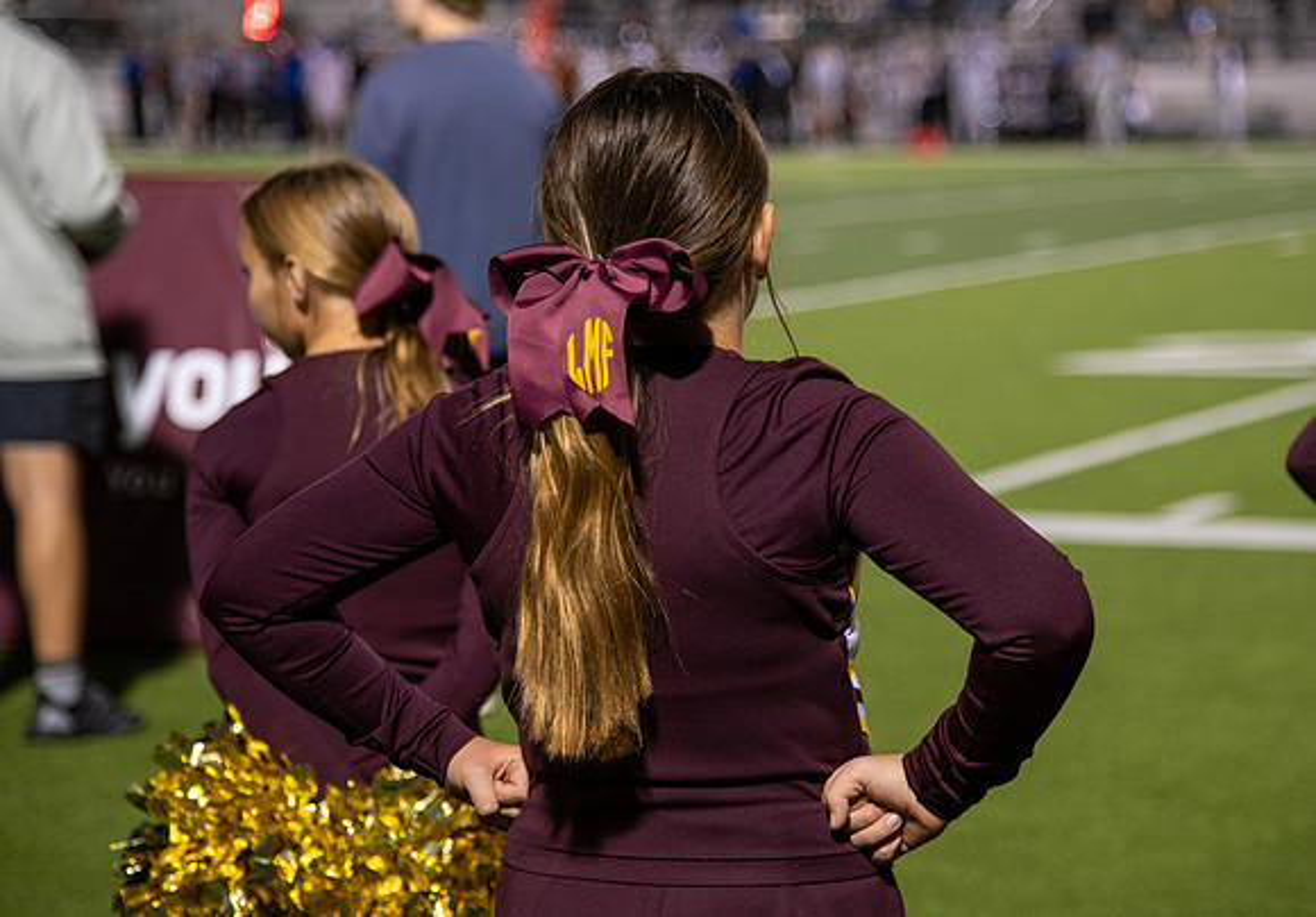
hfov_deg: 16.2
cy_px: 455
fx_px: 4631
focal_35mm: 125
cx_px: 711
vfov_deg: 11.3
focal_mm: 98
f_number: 4
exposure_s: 1/100
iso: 640
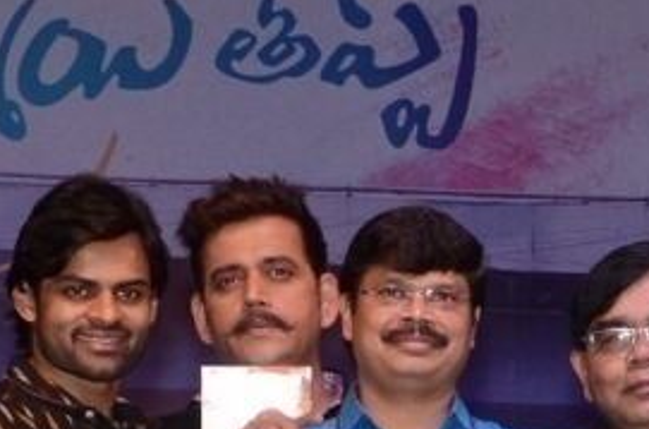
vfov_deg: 5.1
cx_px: 417
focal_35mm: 266
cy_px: 794
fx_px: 4781
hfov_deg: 7.8
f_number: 7.1
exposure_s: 1/125
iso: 1250
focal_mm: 40
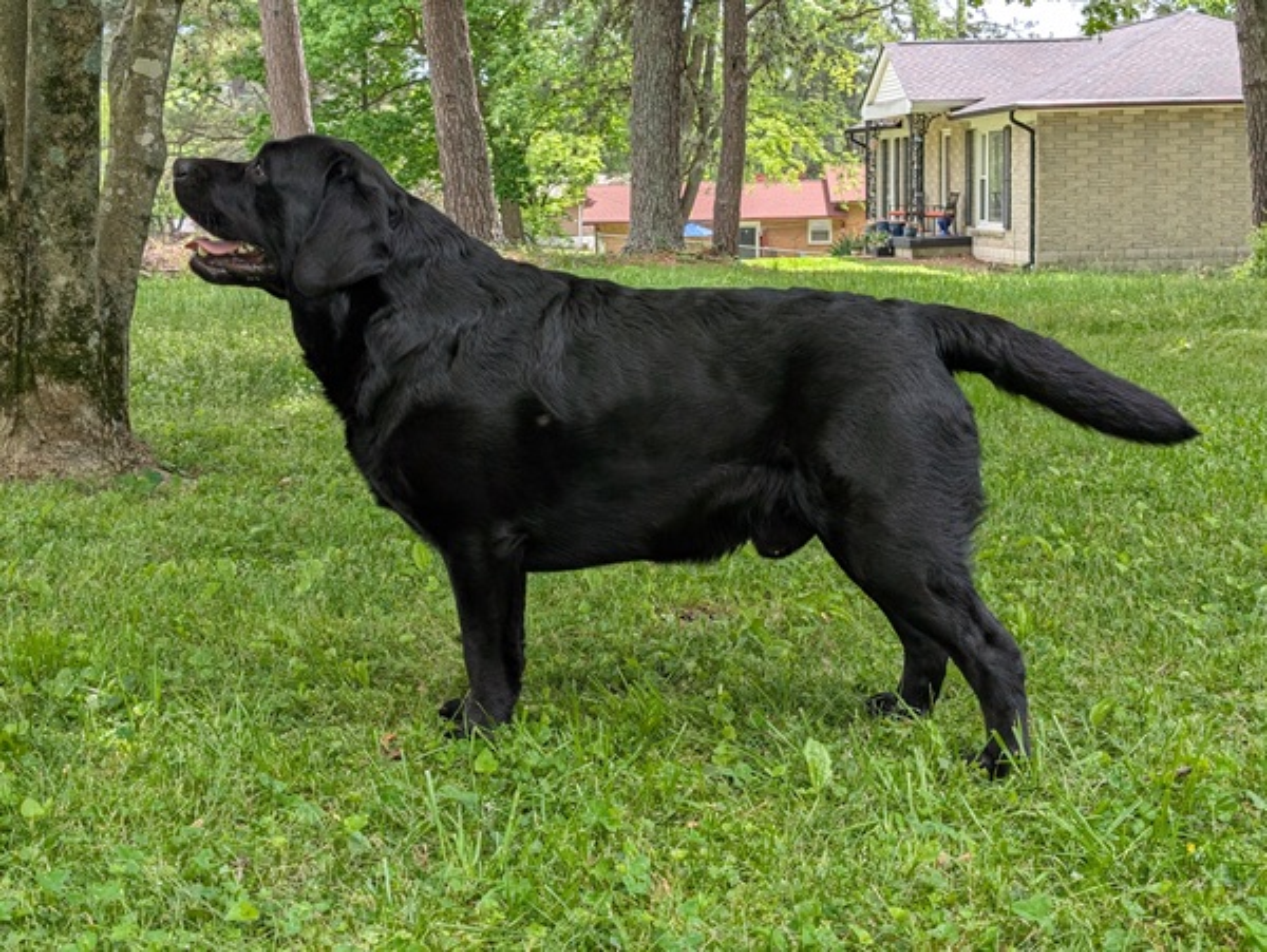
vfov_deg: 29.7
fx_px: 1795
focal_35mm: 49
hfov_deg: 38.9
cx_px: 634
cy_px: 476
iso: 18
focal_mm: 6.9
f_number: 1.68
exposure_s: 1/376
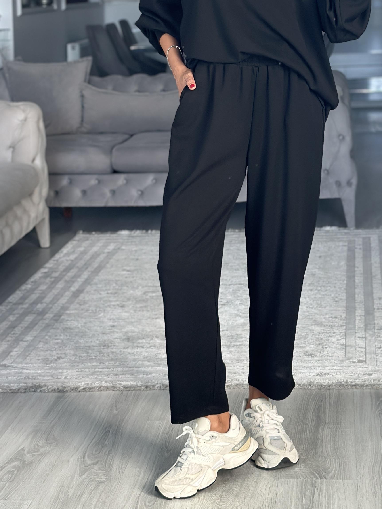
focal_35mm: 84
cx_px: 229
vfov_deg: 23.0
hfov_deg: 17.6
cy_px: 116
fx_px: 1236
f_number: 1.78
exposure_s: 1/161
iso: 125
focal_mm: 6.86
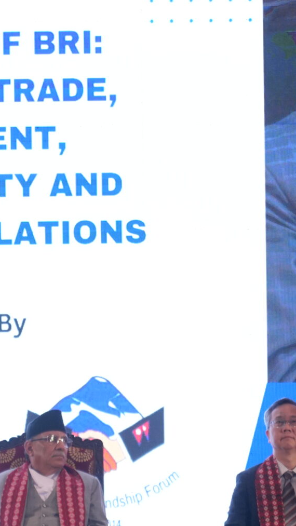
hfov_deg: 4.4
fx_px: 3878
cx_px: 43
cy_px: 436
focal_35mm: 278
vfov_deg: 7.7
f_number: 4
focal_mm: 105
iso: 2500
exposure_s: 1/125
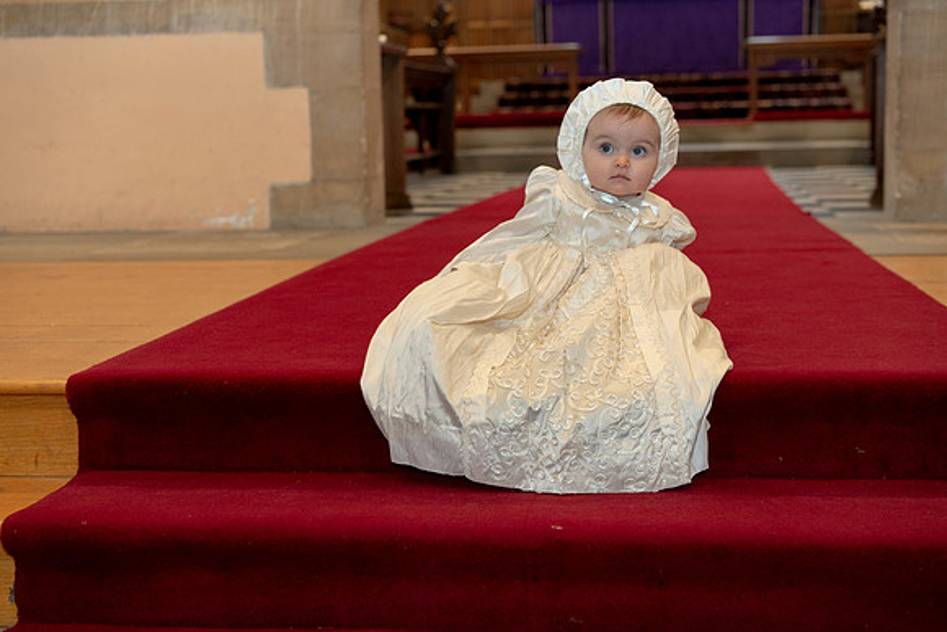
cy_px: 316
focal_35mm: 55
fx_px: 1447
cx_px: 474
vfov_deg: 24.6
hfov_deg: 36.2
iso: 3200
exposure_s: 1/160
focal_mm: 55
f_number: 4
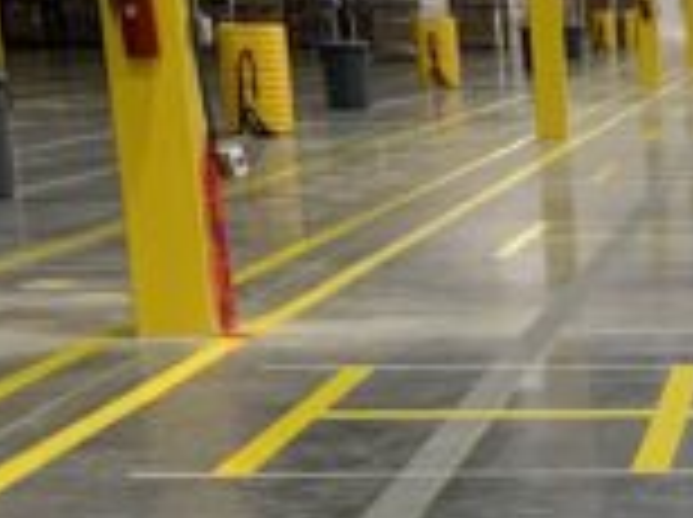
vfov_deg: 10.8
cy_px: 860
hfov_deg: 13.5
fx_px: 2599
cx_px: 1274
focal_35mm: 130
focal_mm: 4.25
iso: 125
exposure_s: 1/60
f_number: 1.8
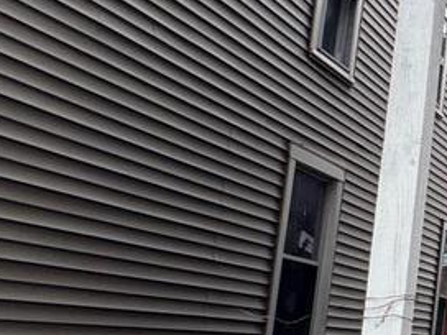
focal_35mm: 74
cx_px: 1147
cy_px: 168
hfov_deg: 14.0
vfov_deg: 19.9
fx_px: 956
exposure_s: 1/231
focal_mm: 2.22
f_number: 2.2
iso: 40
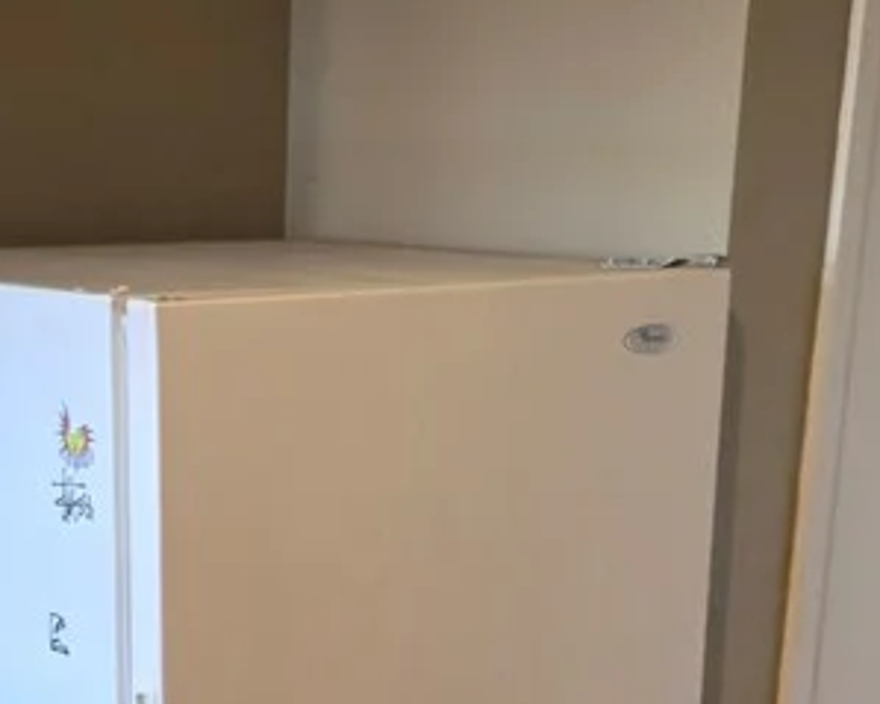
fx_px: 2005
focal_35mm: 77
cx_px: 247
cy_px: 680
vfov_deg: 19.4
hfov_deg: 24.5
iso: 500
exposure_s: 1/120
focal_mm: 6.3
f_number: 1.7
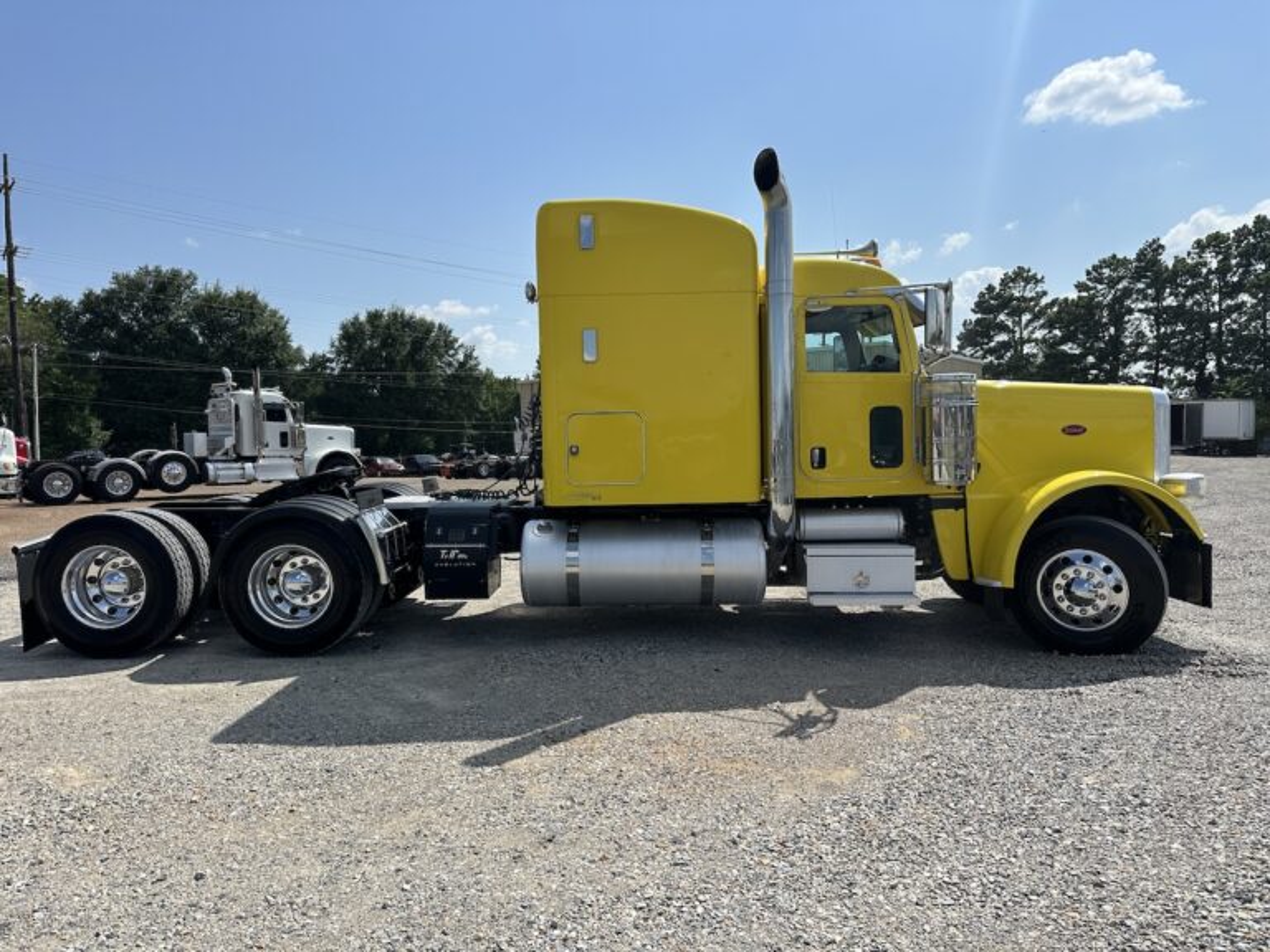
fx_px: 881
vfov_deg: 56.8
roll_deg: +2.6
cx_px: 635
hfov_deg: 71.6
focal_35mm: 24
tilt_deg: -1.8
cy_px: 476
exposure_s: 1/7042
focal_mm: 6.86
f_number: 1.78
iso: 80
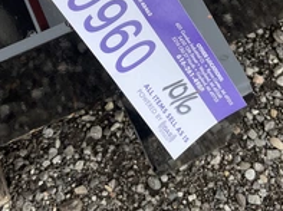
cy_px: 24
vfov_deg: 24.1
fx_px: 481
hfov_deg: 32.8
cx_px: 148
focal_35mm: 59
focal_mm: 3
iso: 25
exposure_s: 1/574
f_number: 1.8
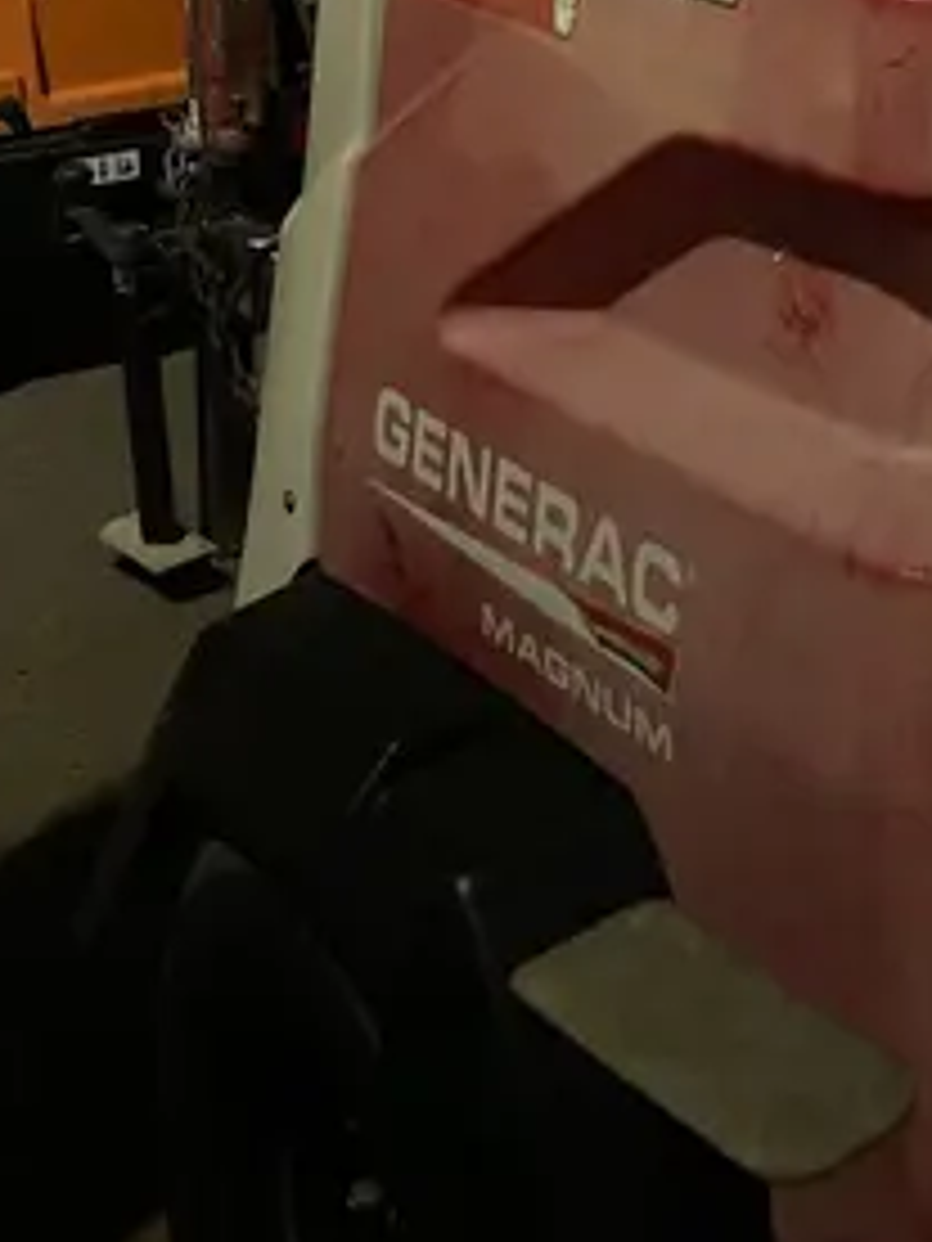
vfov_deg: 25.6
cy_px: -200
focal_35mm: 69
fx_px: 2477
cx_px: 693
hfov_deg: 21.1
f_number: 1.6
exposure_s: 1/15
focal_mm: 4.2
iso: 1000
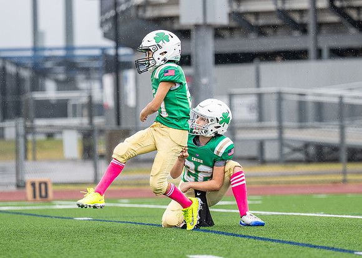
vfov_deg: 4.2
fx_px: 3564
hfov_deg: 5.8
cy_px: 103
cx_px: 222
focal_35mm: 347
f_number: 2.8
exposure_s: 1/1000
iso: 400
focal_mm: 167
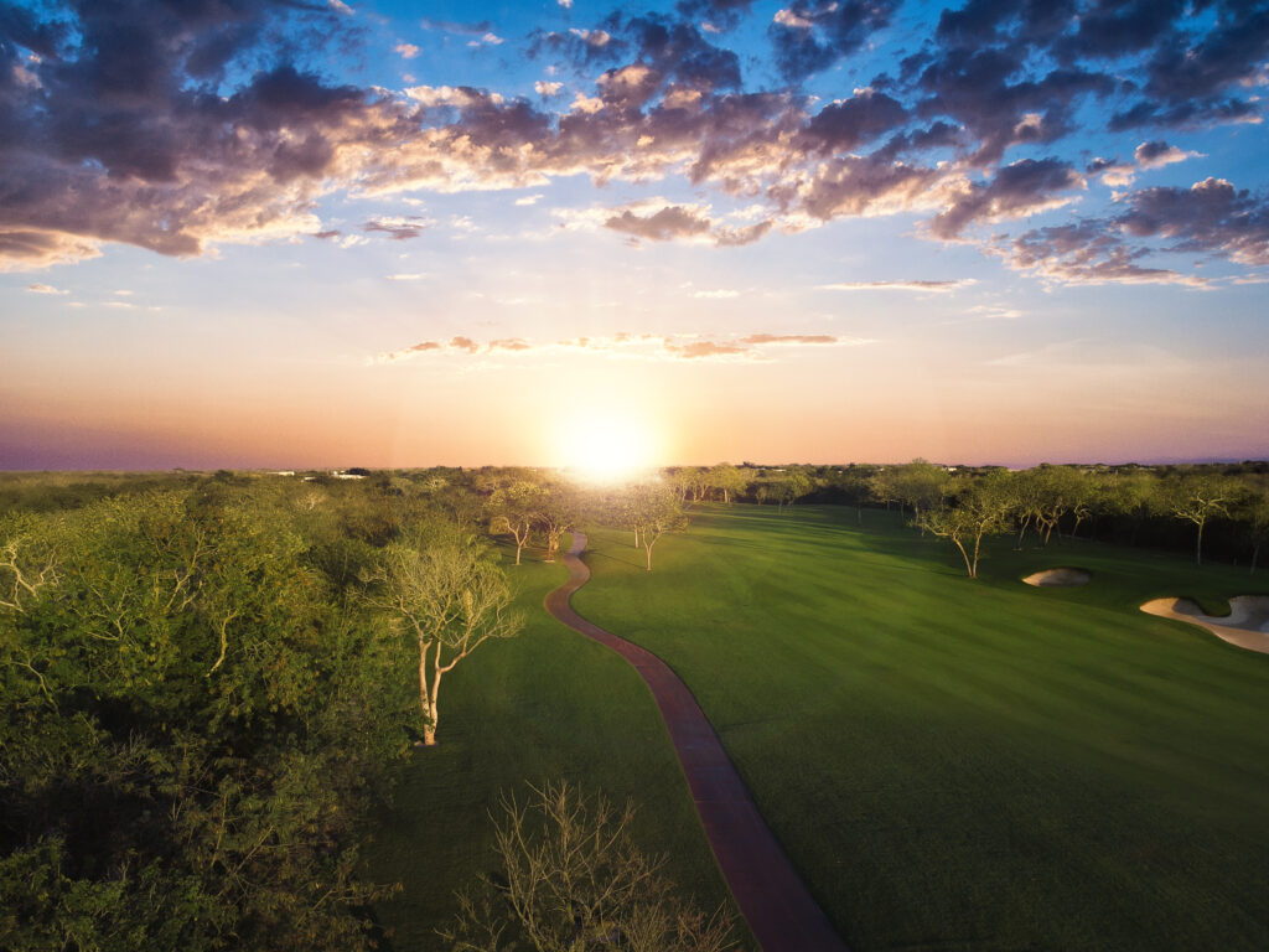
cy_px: 476
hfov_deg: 69.4
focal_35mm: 25
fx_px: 916
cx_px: 634
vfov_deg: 54.9
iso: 100
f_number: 2.6
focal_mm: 4.49
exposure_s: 1/400
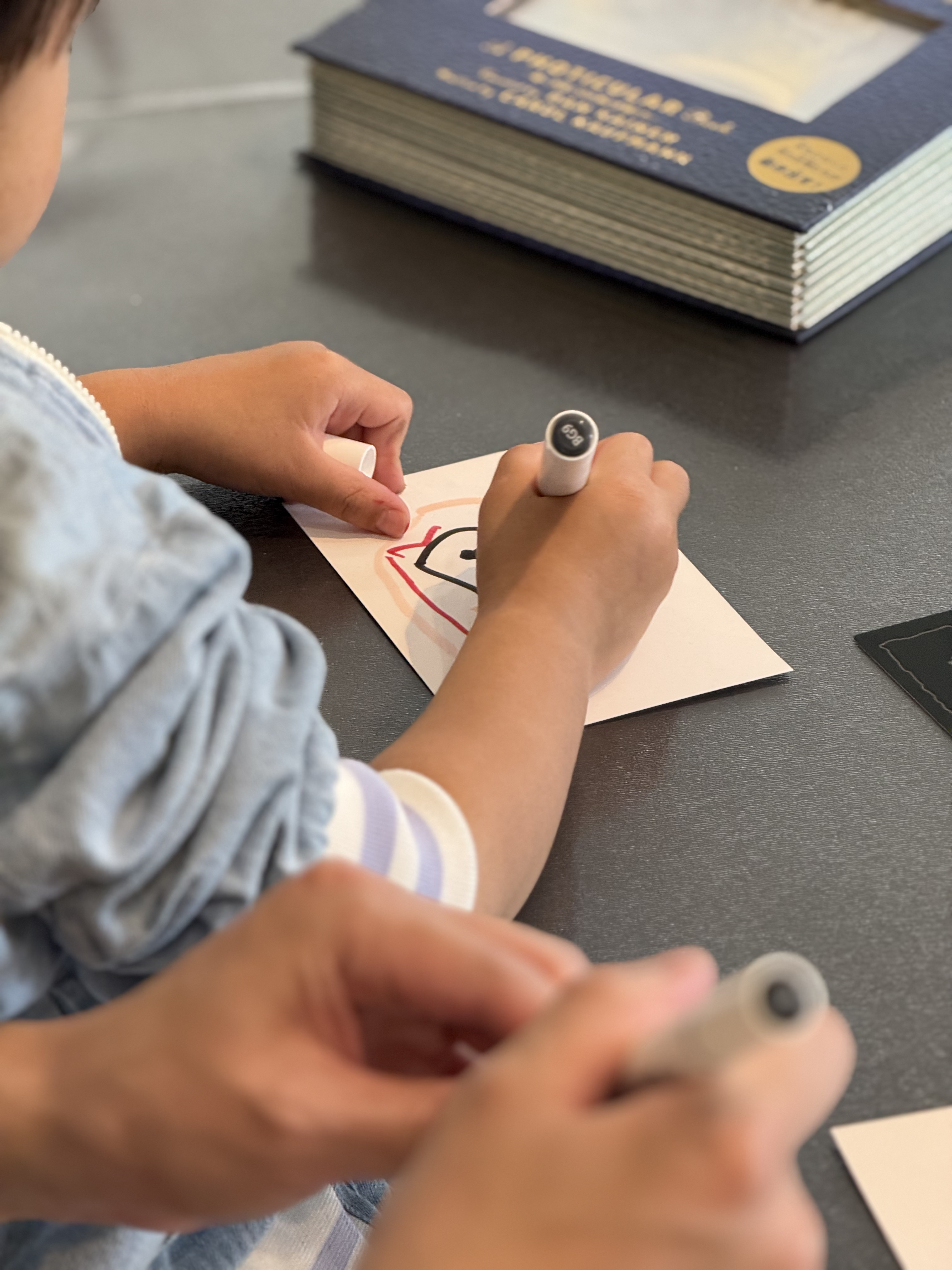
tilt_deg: -32.3
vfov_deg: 16.4
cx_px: 476
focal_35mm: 120
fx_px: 4400
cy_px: 635
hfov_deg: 12.3
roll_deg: -1.5
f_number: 2.8
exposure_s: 1/50
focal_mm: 15.66
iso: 160
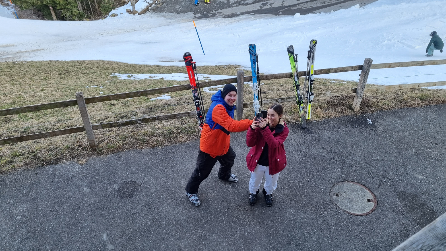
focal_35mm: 29
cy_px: 149
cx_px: 219
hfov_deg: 66.1
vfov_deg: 40.0
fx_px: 343
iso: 50
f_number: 1.8
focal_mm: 5.4
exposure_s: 1/244
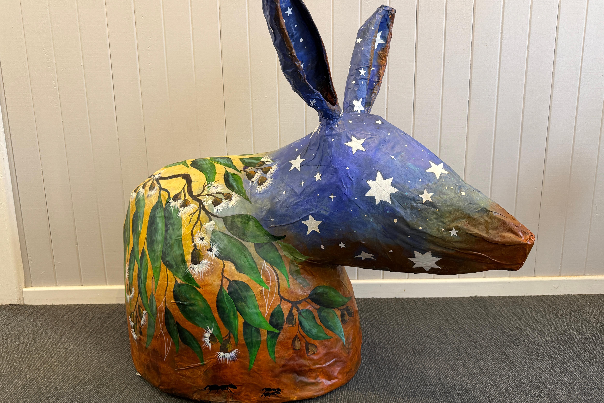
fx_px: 419
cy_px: 201
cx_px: 302
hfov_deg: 71.5
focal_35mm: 25
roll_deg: +1.3
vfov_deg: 51.3
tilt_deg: -10.4
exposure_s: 1/50
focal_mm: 6.76
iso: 200
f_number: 1.78
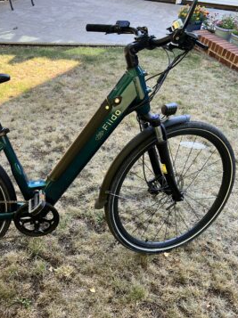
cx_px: 66
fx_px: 321
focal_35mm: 35
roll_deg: -1.3
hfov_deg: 39.8
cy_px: 159
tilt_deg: -40.2
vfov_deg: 52.7
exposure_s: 1/260
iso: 40
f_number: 1.5
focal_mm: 5.7
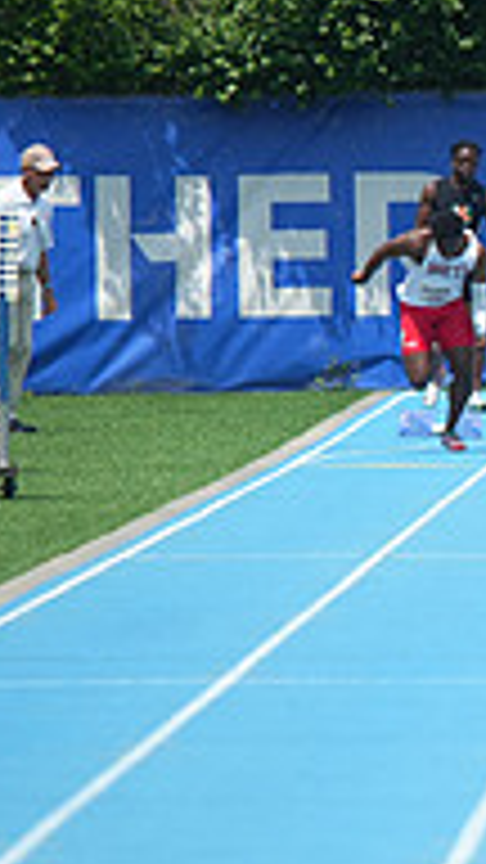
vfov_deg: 2.4
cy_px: 295
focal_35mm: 900
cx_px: 1224
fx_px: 20619
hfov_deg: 1.3
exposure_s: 1/2000
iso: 400
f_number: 5.6
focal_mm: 285
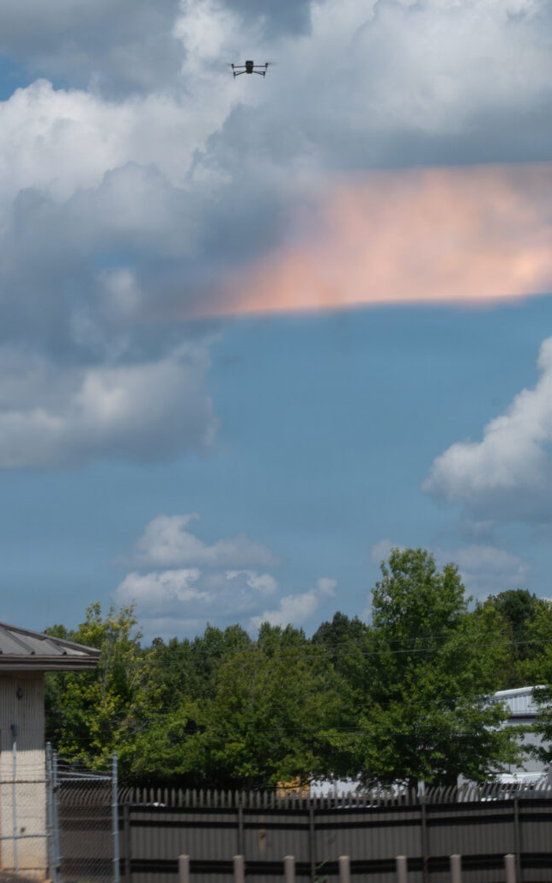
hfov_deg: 9.4
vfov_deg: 15.2
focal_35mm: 137
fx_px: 3296
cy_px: 171
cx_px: 658
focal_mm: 54
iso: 160
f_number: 18
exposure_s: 1/160
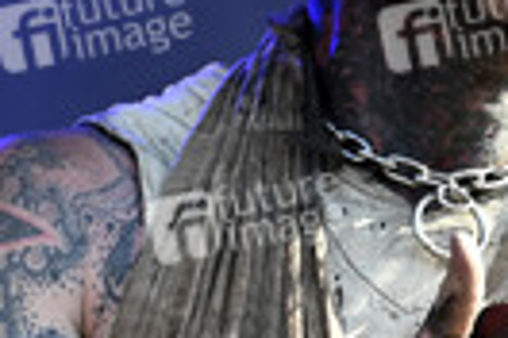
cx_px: 529
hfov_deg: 4.5
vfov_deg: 3.0
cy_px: 123
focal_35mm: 462
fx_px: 6519
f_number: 4
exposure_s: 1/500
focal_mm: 135
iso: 320
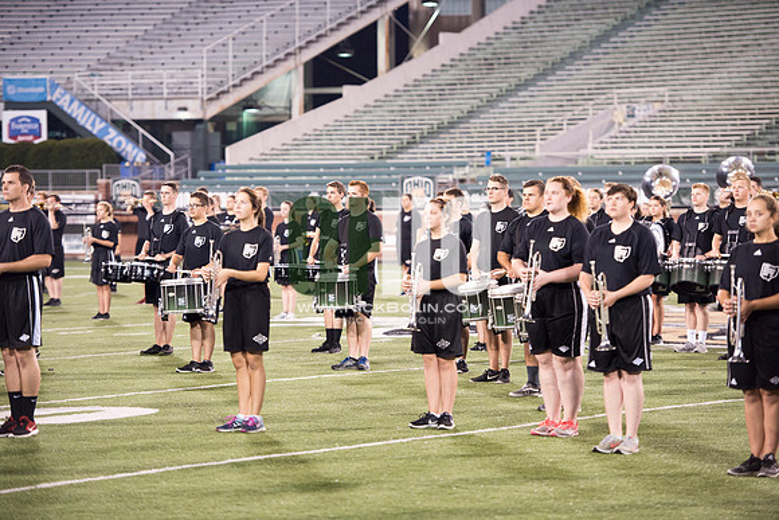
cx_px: 390
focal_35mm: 135
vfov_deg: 10.2
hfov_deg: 15.2
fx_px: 2922
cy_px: 260
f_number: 2.8
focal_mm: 135
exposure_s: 1/320
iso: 1000
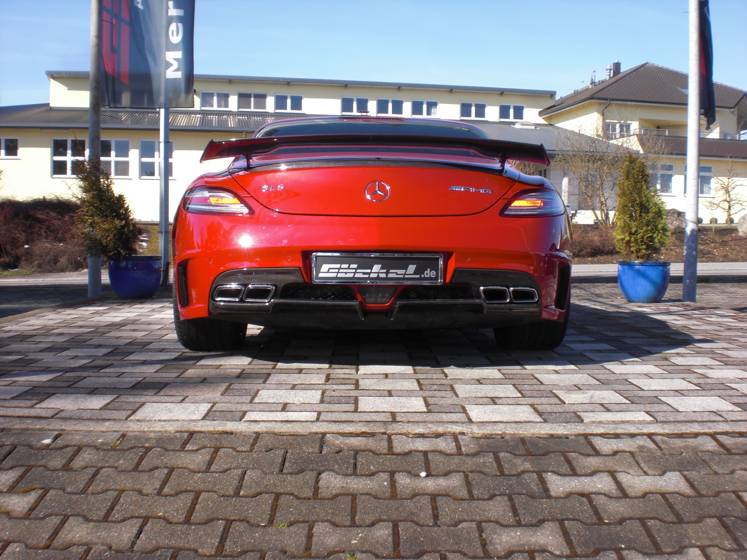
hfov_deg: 49.0
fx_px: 820
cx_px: 374
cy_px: 280
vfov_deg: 37.7
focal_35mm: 38
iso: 64
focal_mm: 6.3
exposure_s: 1/200
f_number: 5.6
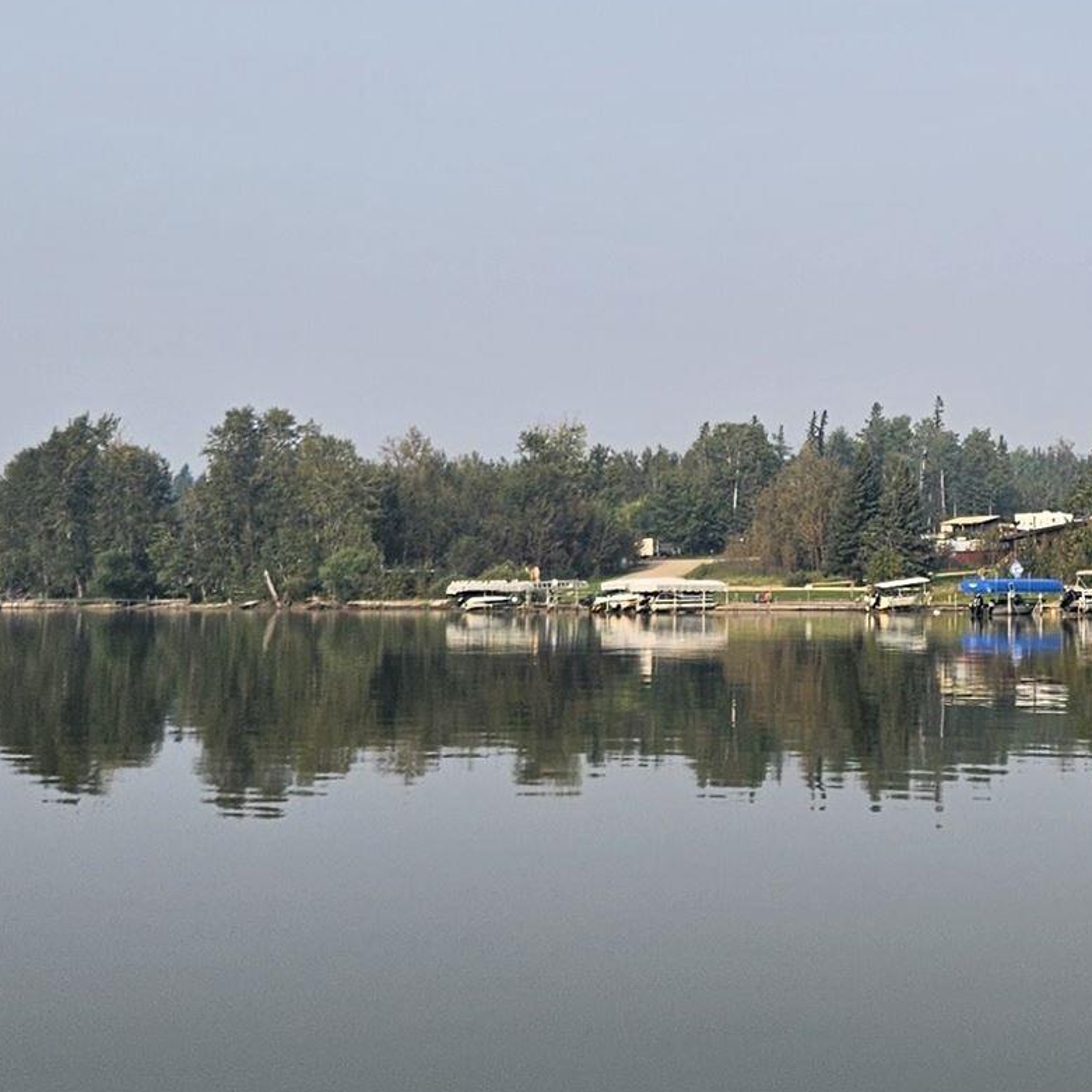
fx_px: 2855
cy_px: 431
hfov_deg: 21.2
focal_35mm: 80
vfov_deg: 21.6
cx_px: 975
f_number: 1.8
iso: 25
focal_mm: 5.4
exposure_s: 1/1765
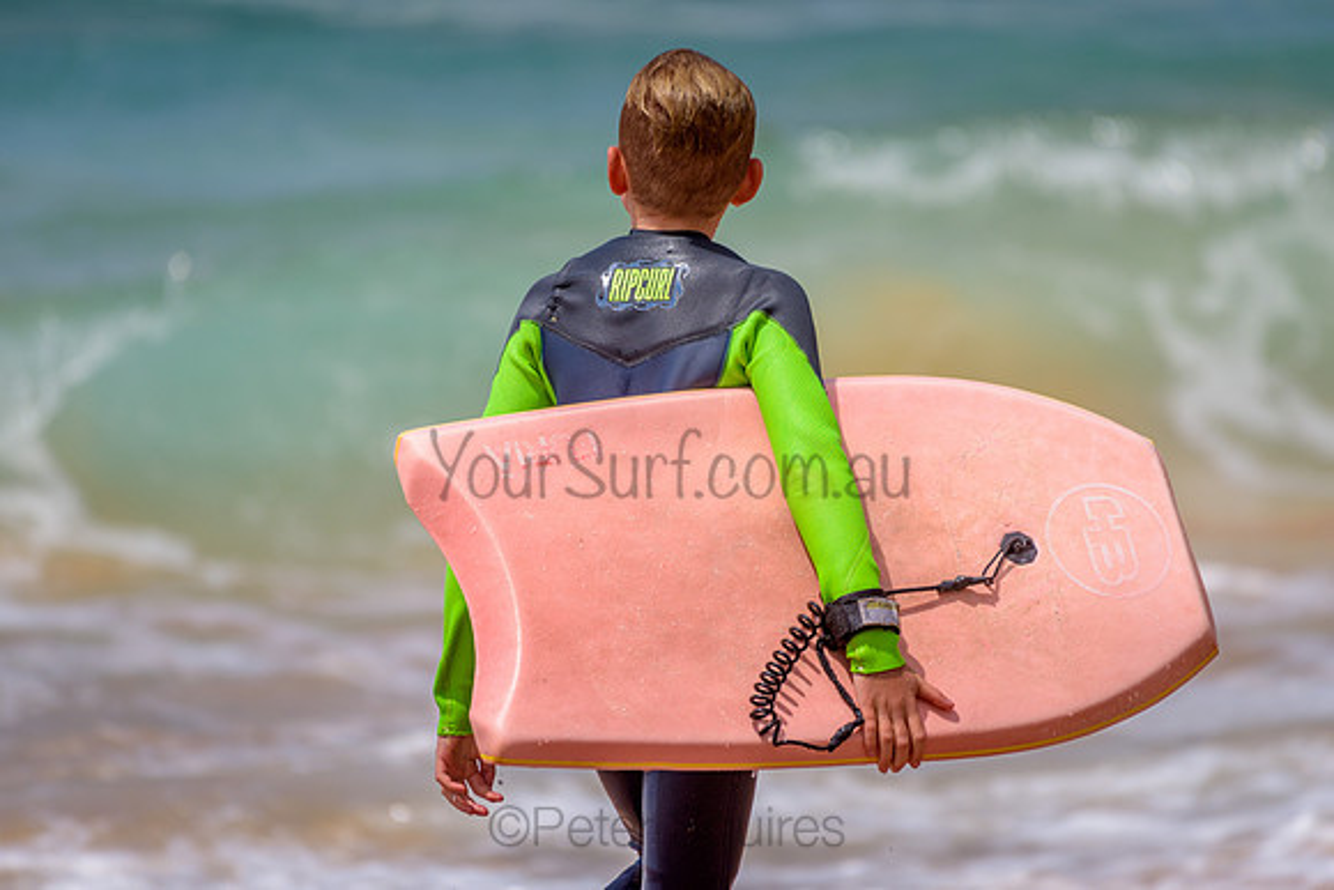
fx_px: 20325
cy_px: 427
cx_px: 714
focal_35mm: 548
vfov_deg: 2.5
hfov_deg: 3.8
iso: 110
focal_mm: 500
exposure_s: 1/2000
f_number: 5.6
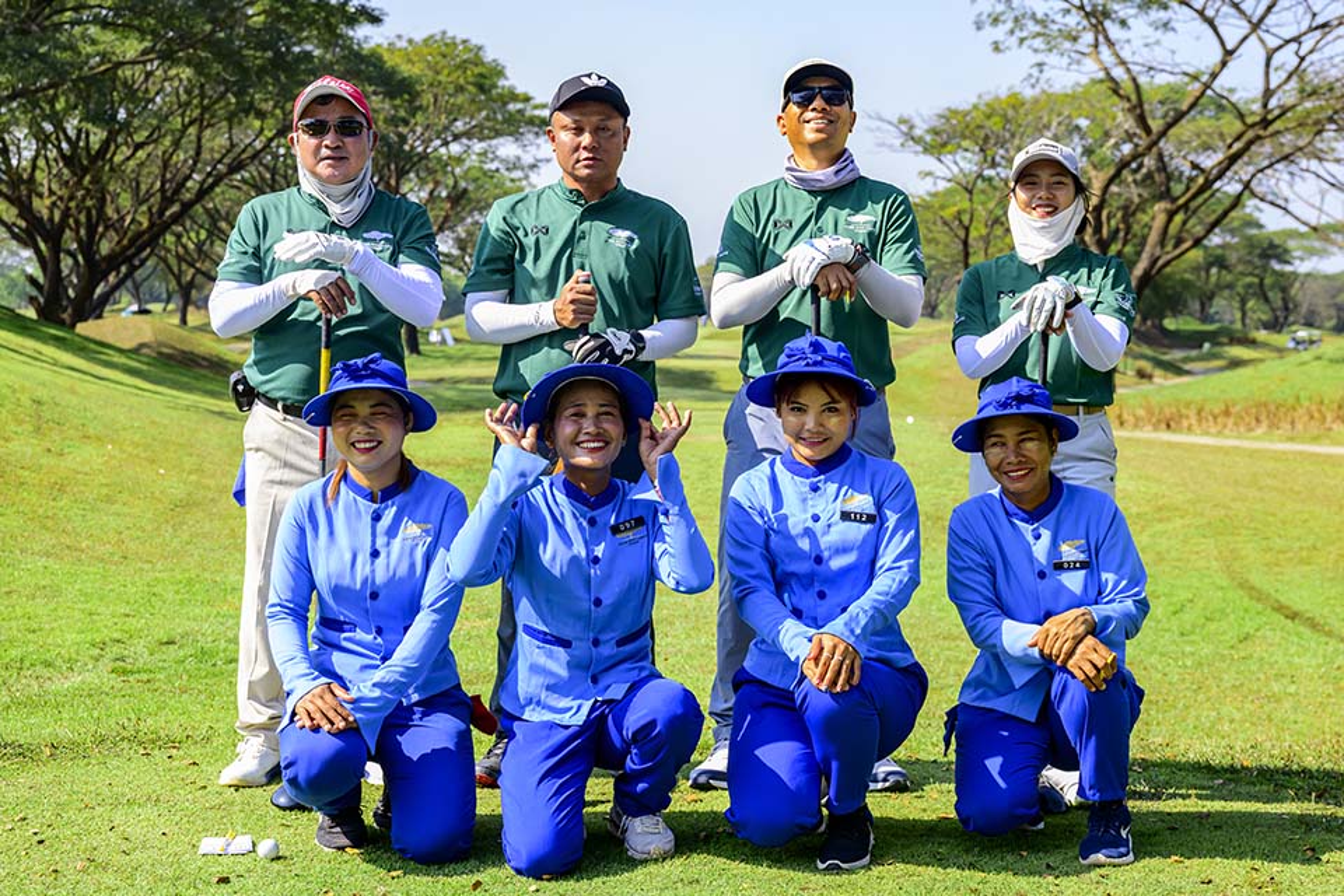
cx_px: 672
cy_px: 448
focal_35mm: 49
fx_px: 1829
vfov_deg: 27.5
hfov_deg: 40.3
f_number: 5
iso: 1000
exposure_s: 1/1600
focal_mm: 49
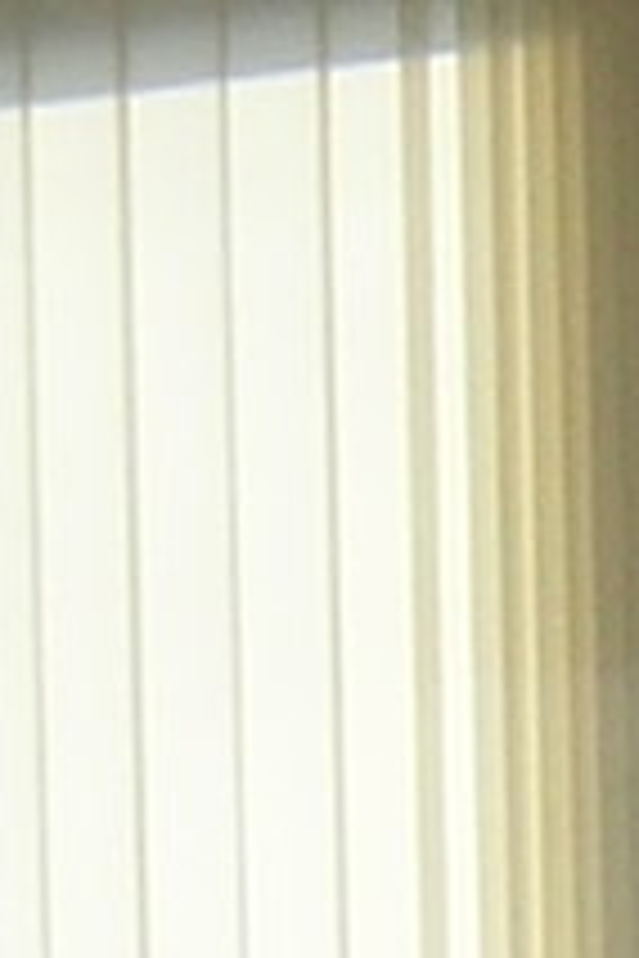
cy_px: 2159
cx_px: 540
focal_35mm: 281
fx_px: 7481
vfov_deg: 7.0
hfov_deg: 4.9
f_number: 2.6
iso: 100
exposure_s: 1/316
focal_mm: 4.7
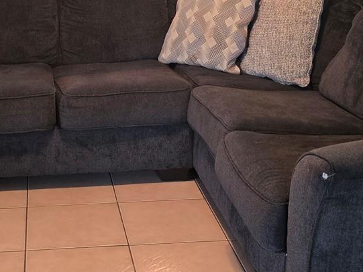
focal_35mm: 68
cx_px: 125
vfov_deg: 20.8
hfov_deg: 28.4
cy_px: -6
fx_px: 713
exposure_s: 1/120
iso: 320
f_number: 1.7
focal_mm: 6.3
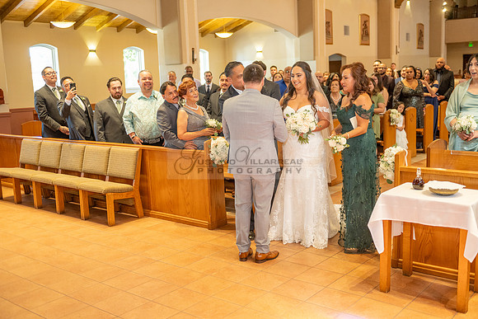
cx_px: 239
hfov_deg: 50.7
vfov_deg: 35.1
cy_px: 160
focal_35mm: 38
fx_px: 505
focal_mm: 38
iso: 1600
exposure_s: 1/160
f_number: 2.8
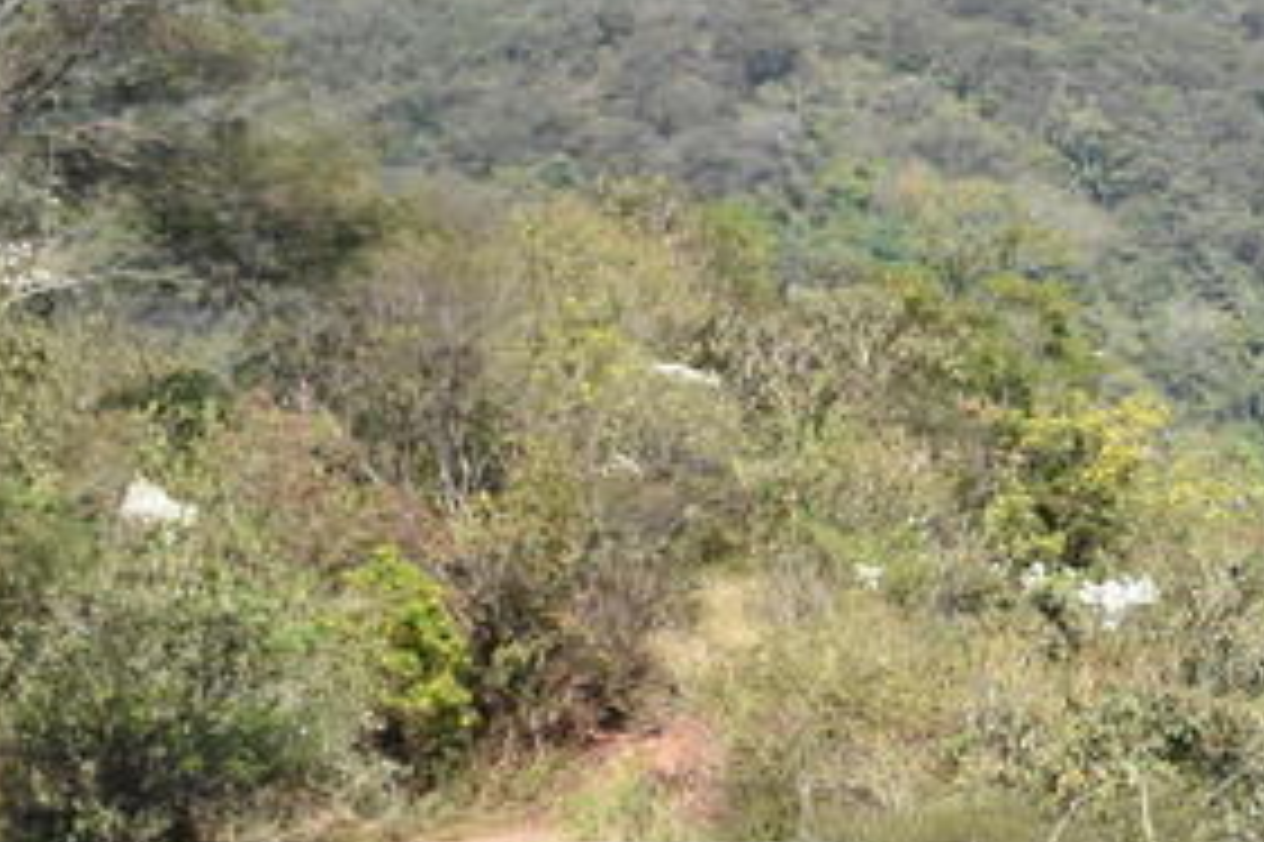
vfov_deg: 7.8
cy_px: 849
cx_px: 1849
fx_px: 6164
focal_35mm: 176
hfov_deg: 11.3
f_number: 4.2
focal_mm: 35
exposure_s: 1/2000
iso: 400
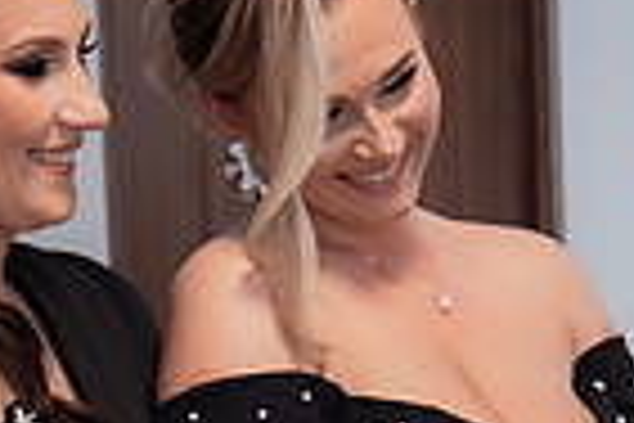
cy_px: 560
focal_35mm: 140
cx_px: 347
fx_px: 2465
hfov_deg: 14.7
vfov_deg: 9.6
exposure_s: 1/250
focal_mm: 30
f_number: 2.8
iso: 1600
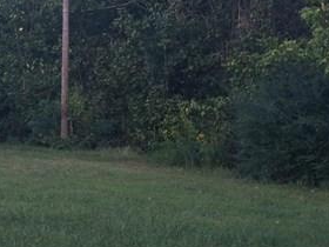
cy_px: 122
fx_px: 1007
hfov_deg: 16.4
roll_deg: +0.9
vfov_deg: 14.0
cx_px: -210
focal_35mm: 106
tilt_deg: -3.0
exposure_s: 1/202
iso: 32
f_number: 2.2
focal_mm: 4.15
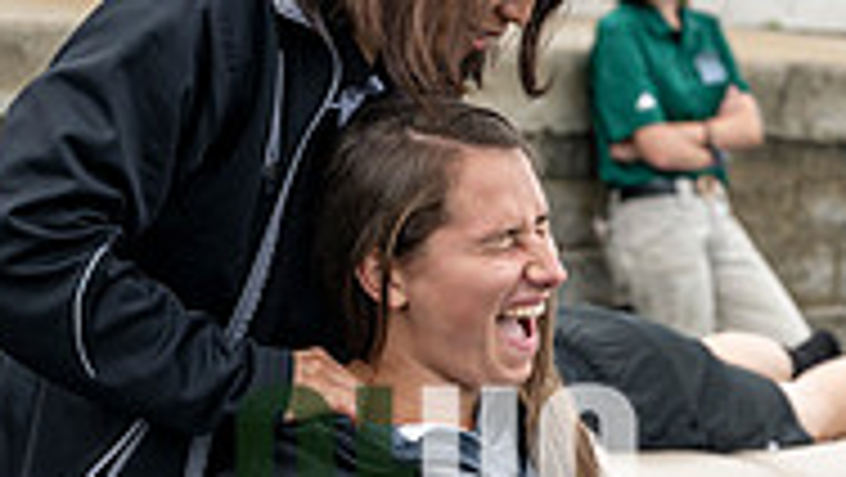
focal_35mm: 163
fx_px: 3659
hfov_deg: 13.2
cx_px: 436
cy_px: 508
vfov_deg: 7.4
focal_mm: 65
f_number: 4
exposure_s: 1/800
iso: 200
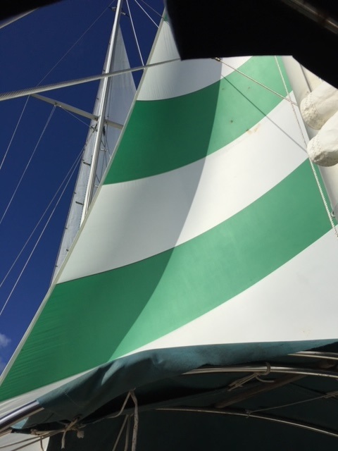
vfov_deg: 61.7
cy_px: 226
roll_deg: +1.5
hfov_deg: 48.2
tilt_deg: +37.5
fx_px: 378
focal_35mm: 29
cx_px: 169
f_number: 2.2
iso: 32
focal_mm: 4.15
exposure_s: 1/7937
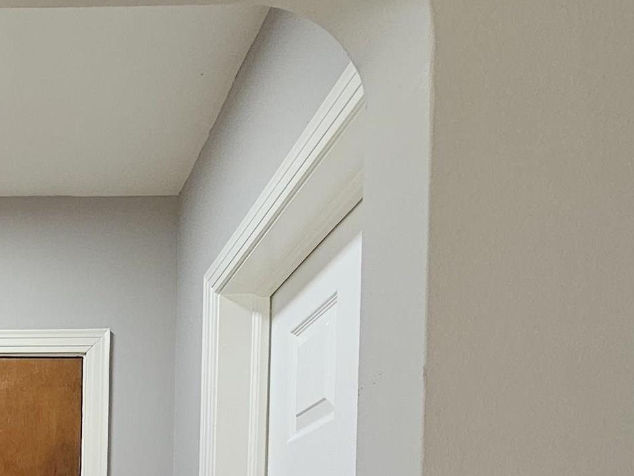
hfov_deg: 36.8
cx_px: -68
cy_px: 642
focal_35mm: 43
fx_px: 788
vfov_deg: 27.3
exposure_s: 1/60
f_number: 2.2
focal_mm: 2.2
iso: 80
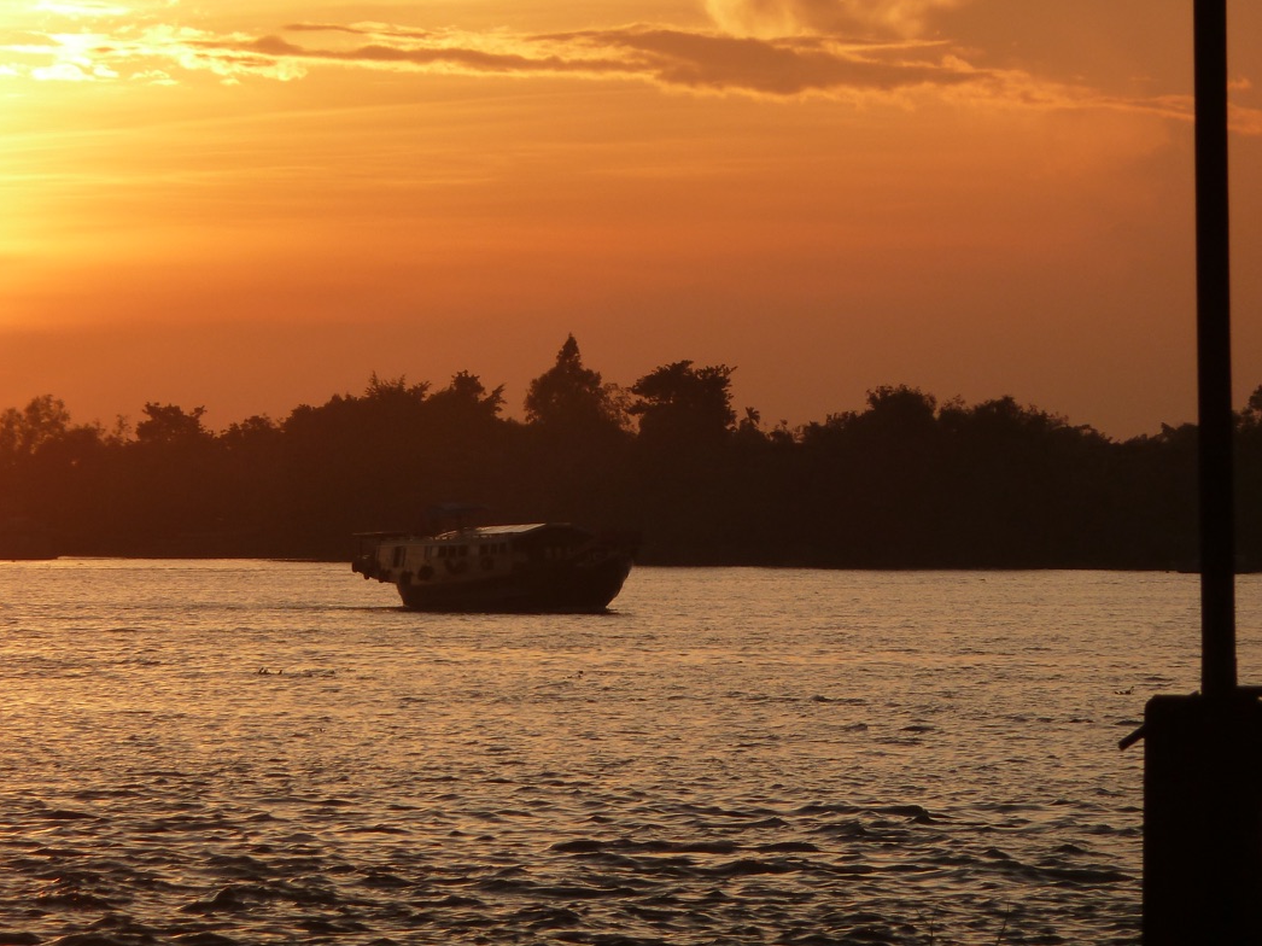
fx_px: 11627
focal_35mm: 319
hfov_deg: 6.2
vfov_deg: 4.7
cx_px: 596
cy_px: 456
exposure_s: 1/500
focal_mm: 45.7
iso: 125
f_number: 4.8
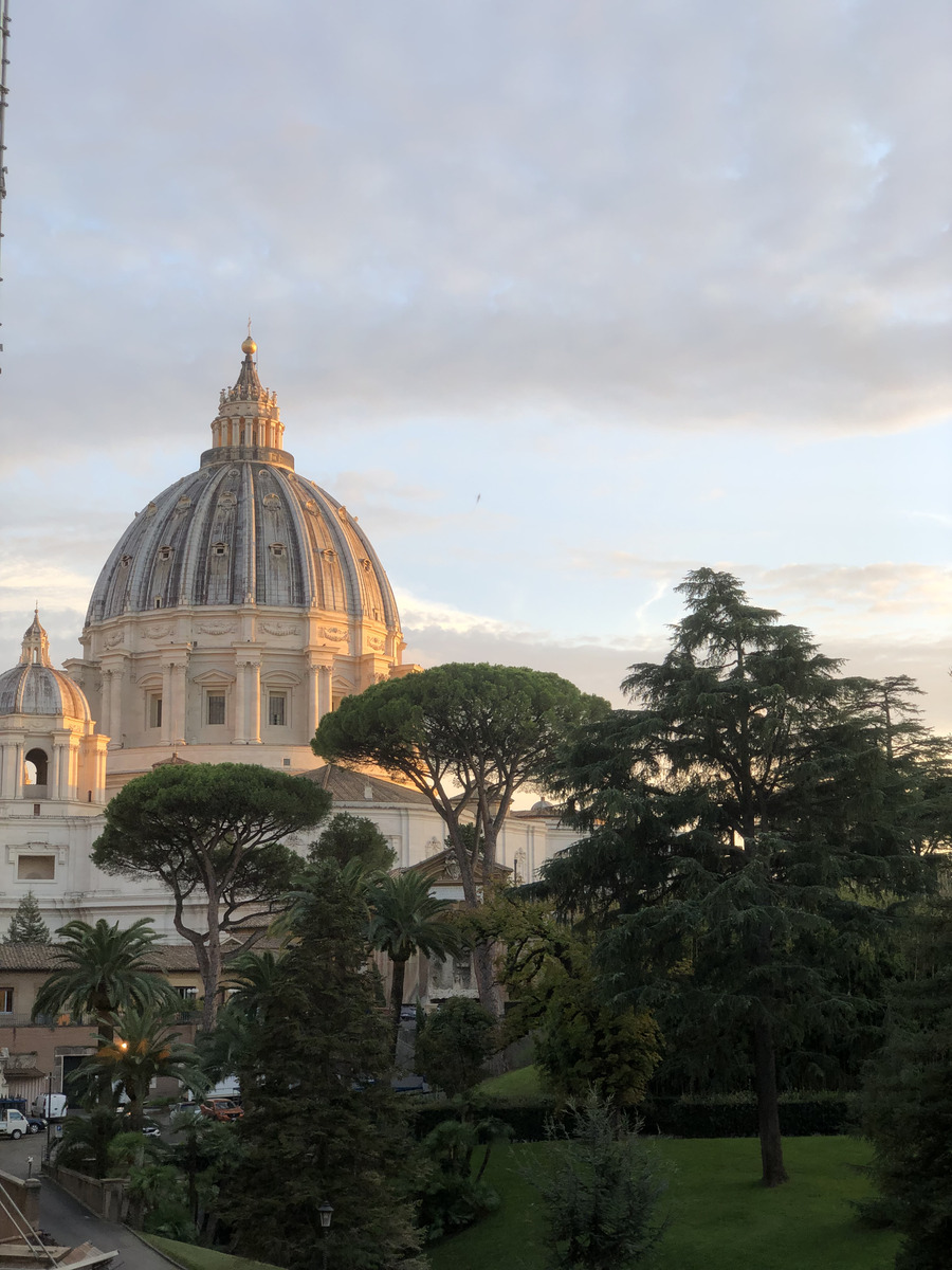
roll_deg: +1.7
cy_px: 635
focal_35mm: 52
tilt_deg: +10.5
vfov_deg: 36.8
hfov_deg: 28.0
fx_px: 1907
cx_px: 476
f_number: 2.4
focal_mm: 6
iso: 20
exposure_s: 1/120
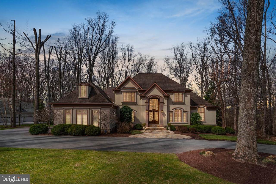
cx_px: 138
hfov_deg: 90.0
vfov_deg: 67.4
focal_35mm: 18
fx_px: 138
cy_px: 92
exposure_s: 1/160
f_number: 8
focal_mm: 18
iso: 100
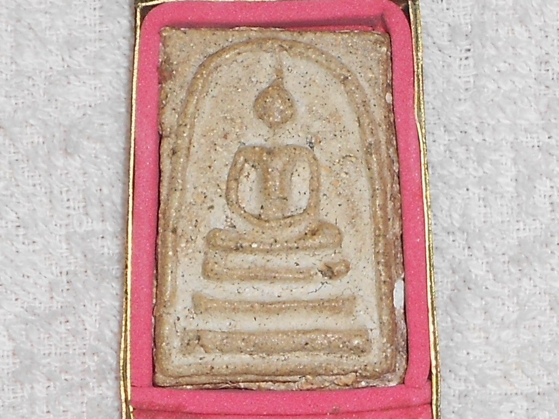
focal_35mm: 49
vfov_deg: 29.7
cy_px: 210
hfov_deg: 38.9
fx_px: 791
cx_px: 280
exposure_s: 1/60
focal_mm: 9
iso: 80
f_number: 4.5
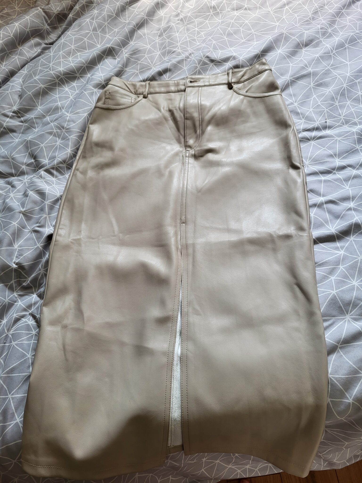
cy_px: 242
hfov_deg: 53.1
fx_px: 363
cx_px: 181
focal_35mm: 26
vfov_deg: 67.3
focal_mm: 5.4
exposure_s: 1/120
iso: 64
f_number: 1.8
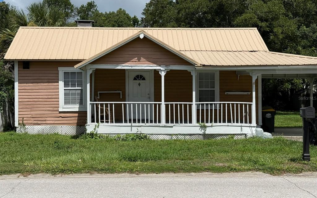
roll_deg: +1.6
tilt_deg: +0.4
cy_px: 98
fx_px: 440
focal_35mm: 51
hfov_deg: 39.6
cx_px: 158
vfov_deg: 25.3
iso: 80
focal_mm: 6.76
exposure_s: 1/11364
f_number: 1.78
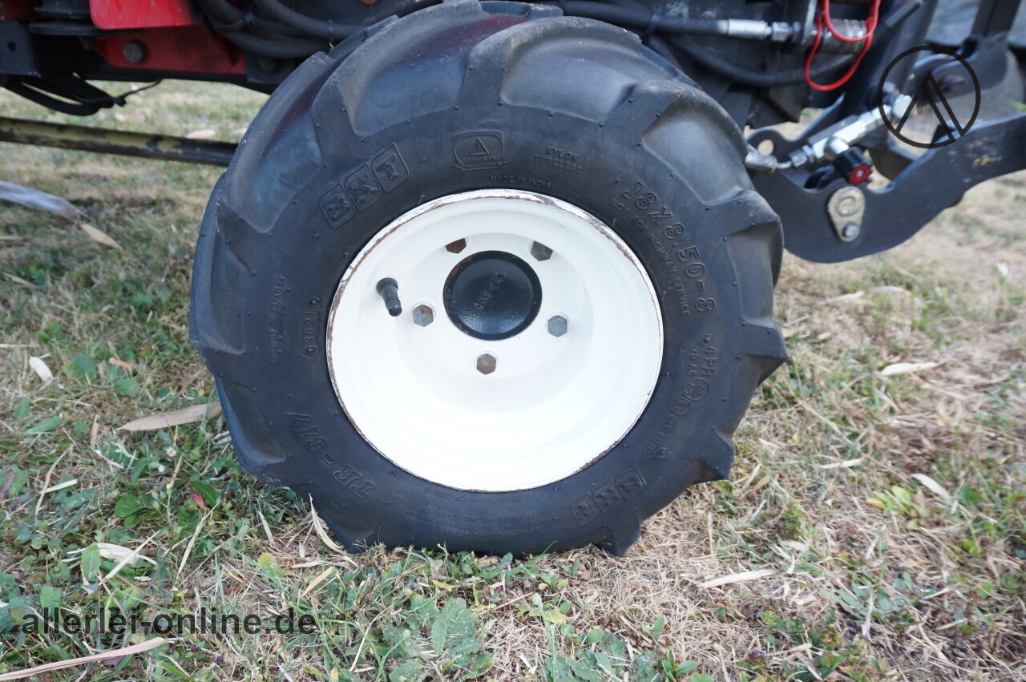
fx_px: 812
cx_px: 513
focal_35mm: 28
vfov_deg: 45.6
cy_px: 341
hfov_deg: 64.6
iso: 800
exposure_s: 1/160
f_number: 6.3
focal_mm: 19
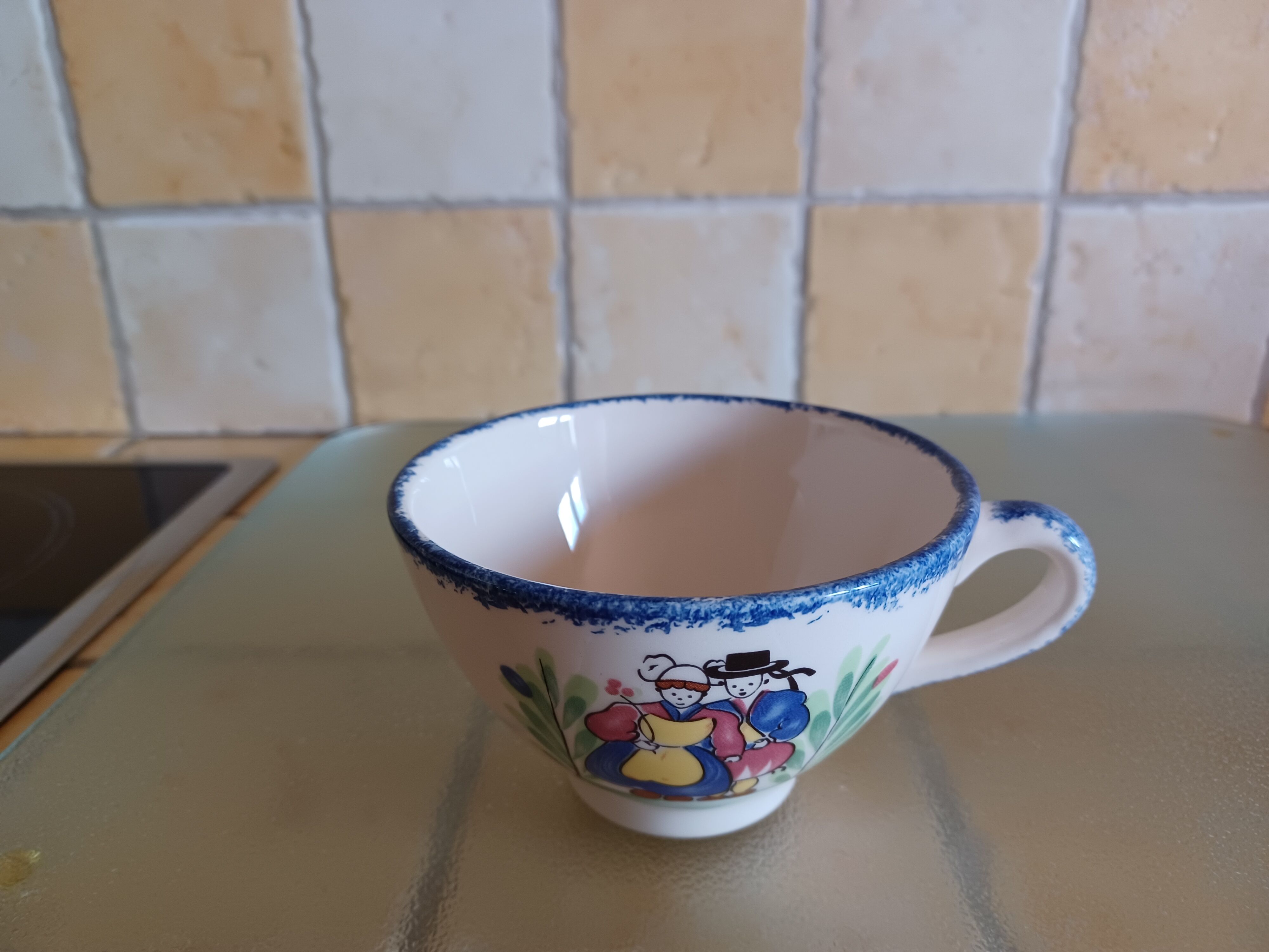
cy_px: 476
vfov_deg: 54.9
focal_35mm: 25
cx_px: 634
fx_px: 916
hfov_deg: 69.4
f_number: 1.8
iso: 250
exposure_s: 1/50
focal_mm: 4.6
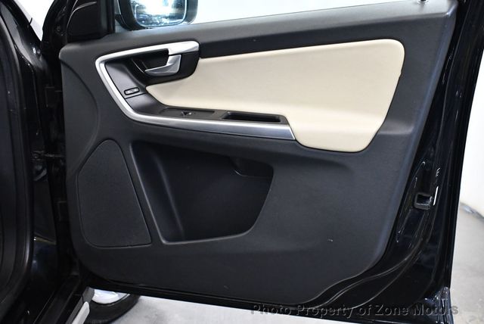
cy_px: 162
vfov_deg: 30.6
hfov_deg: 44.5
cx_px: 242
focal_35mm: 44
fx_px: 592
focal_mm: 22
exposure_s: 1/125
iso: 3200
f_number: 3.8
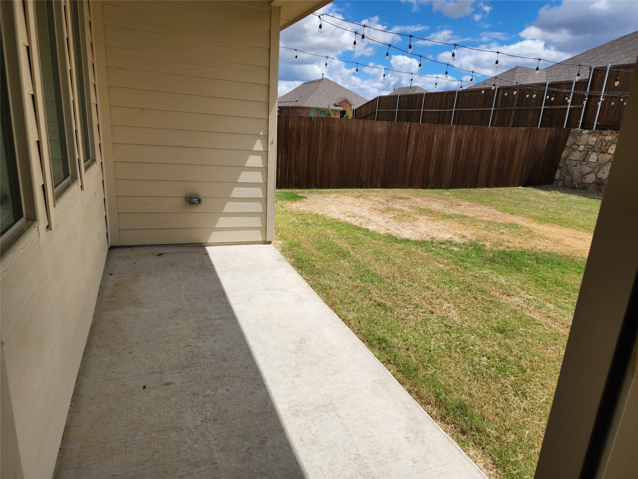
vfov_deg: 58.9
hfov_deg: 73.9
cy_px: 240
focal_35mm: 23
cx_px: 319
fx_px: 424
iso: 12
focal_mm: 6.4
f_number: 1.8
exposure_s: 1/1623
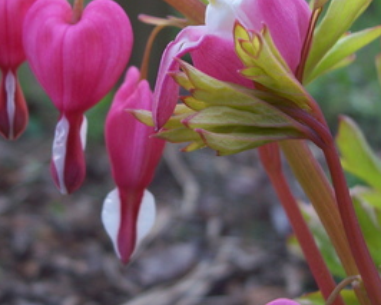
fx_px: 711
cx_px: 135
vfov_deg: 24.0
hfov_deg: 29.8
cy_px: 74
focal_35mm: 63
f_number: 3.4
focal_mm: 8
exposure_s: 1/125
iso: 100
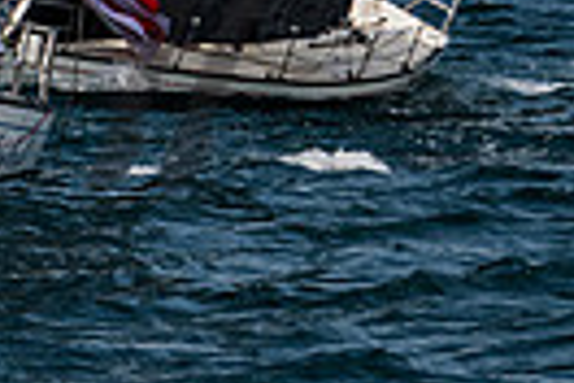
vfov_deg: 1.6
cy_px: -338
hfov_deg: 2.5
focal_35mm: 840
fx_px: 13392
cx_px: 10
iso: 250
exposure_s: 1/800
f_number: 6.3
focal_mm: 160
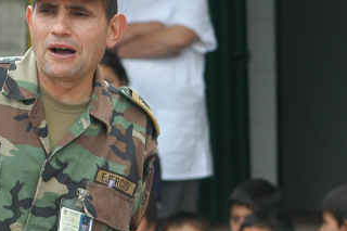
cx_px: 301
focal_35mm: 424
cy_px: 225
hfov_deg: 4.9
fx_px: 4085
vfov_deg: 3.2
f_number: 4.5
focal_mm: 92
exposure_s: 1/250
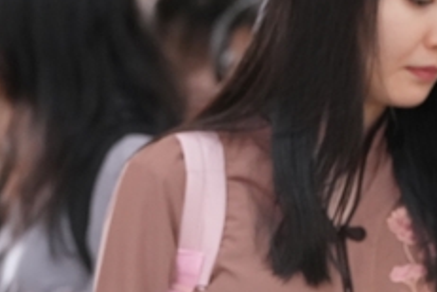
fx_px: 4406
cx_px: -368
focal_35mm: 363
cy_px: 425
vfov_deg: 3.8
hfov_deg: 5.6
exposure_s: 1/100
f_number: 3.5
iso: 4000
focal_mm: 86
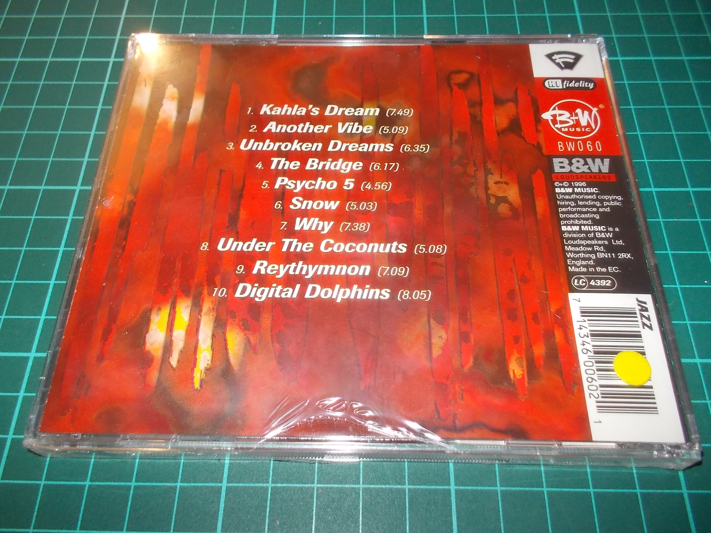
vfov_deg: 48.2
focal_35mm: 29
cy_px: 266
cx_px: 356
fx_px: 596
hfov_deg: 61.7
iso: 200
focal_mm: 4.1
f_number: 3.3
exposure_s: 1/30
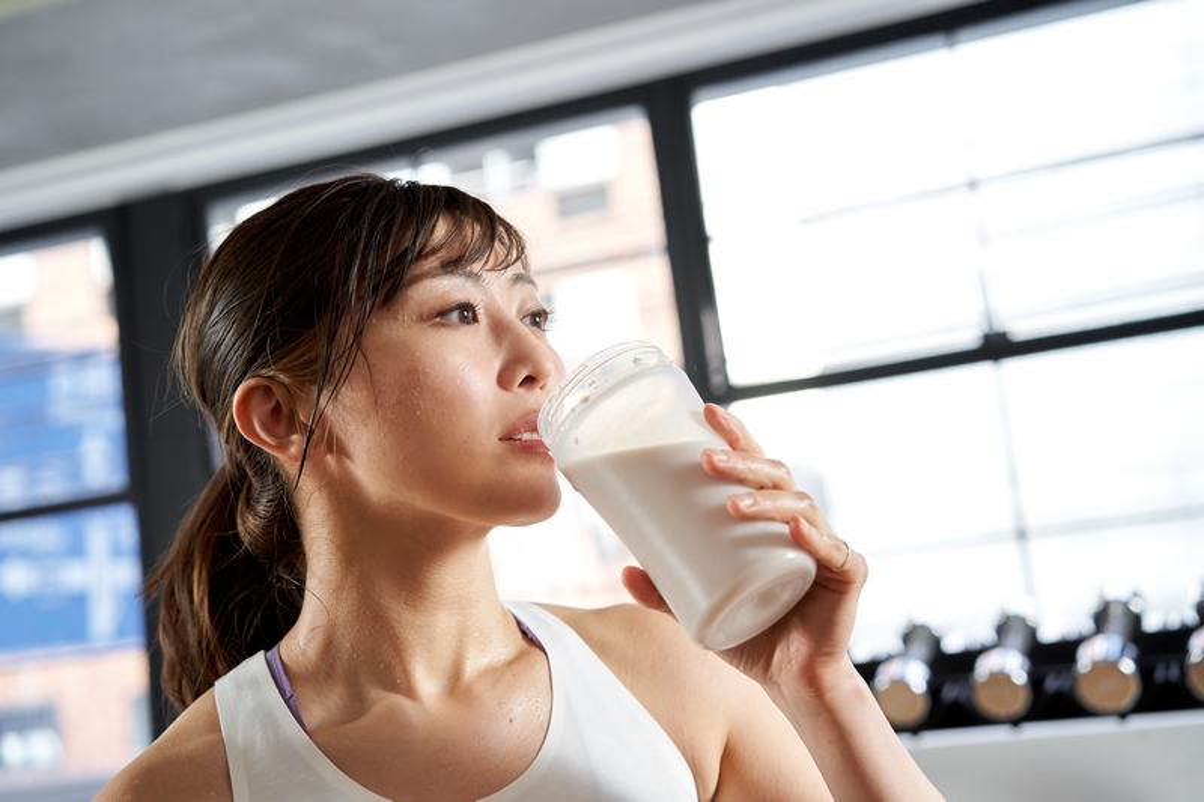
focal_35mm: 55
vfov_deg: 24.6
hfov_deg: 36.3
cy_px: 401
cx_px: 602
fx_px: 1839
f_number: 3.5
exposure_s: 1/50
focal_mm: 55
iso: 1250
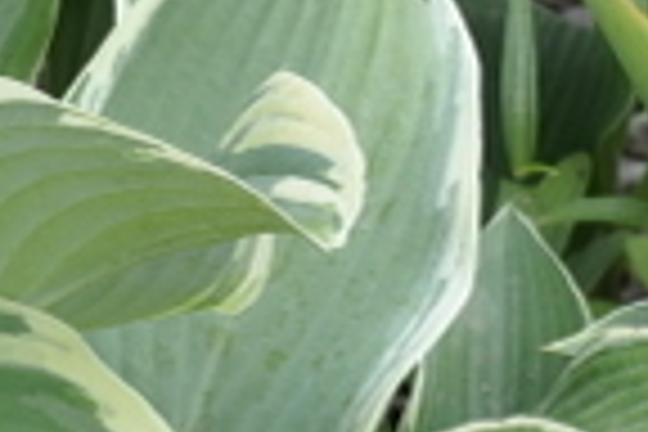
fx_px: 7775
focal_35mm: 432
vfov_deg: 3.2
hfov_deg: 4.8
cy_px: 99
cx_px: -99
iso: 200
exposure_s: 1/80
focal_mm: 52
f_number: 9
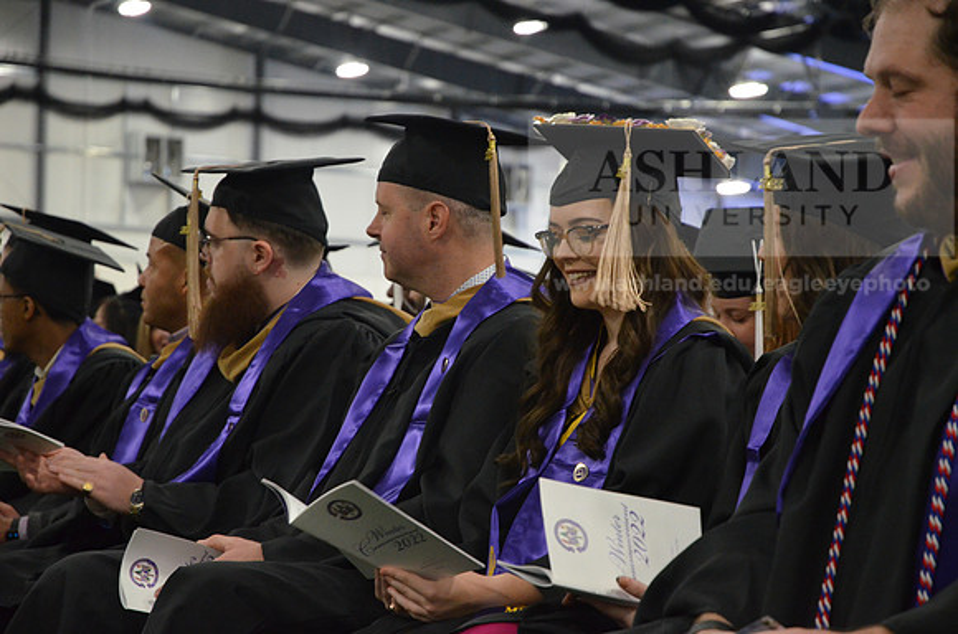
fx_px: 2788
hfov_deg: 19.5
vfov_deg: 13.0
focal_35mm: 105
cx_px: 479
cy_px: 317
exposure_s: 1/100
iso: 3200
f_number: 4.5
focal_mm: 70
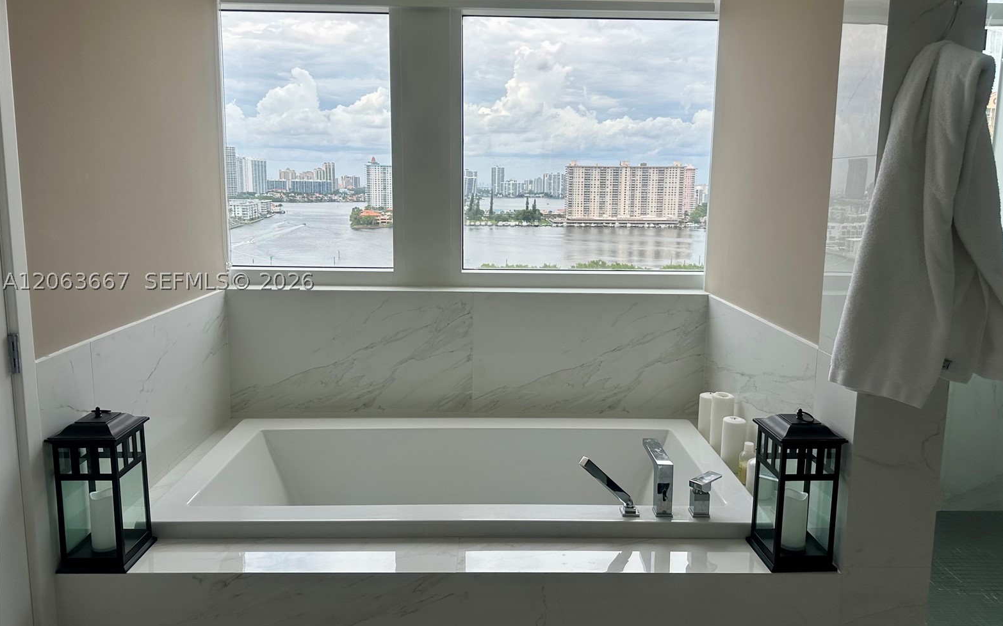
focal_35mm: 26
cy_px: 281
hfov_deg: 70.4
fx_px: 711
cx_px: 510
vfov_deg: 47.5
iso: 80
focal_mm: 6.86
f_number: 1.78
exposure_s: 1/2252
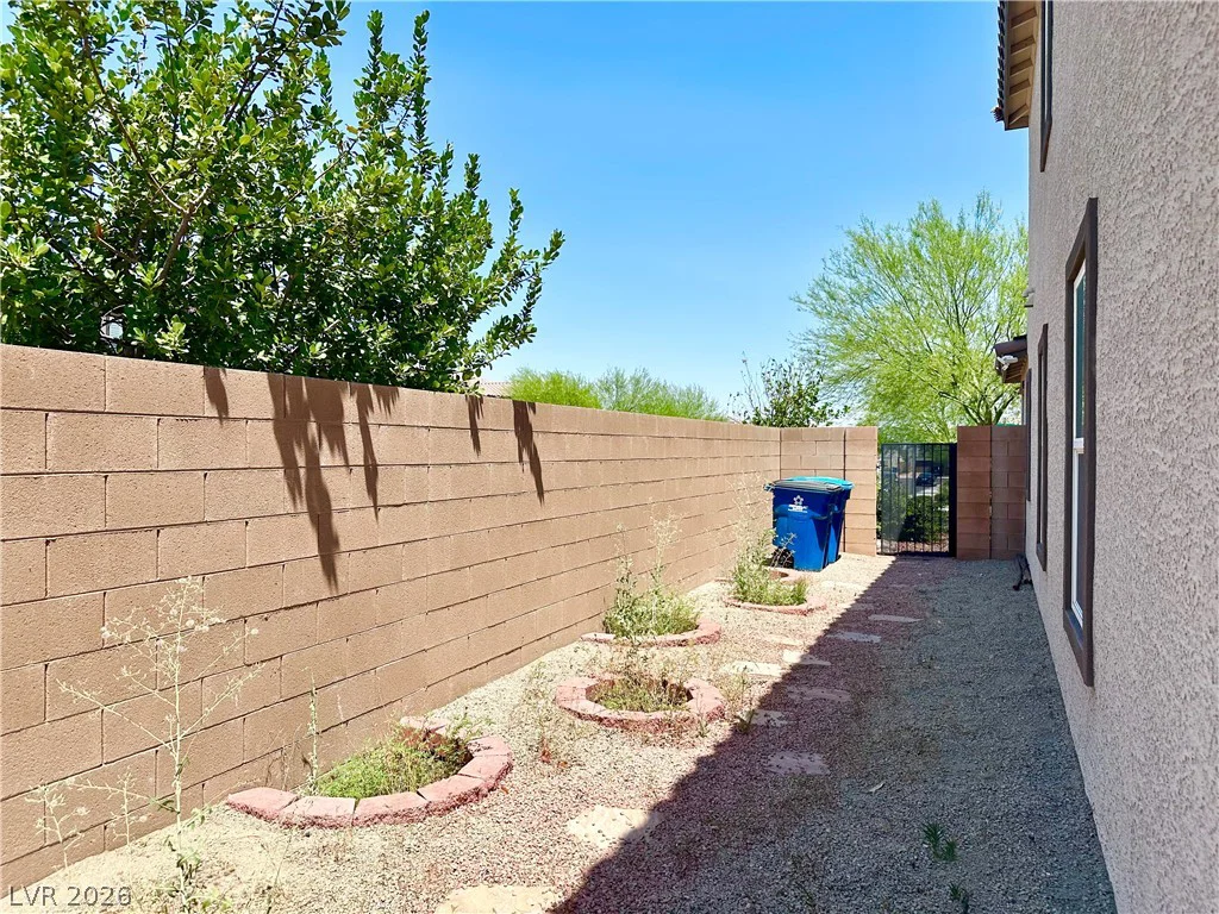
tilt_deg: -0.5
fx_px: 845
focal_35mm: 24
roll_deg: +0.1
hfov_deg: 71.6
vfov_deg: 56.8
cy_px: 457
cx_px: 610
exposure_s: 1/4184
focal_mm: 6.86
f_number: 1.78
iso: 80
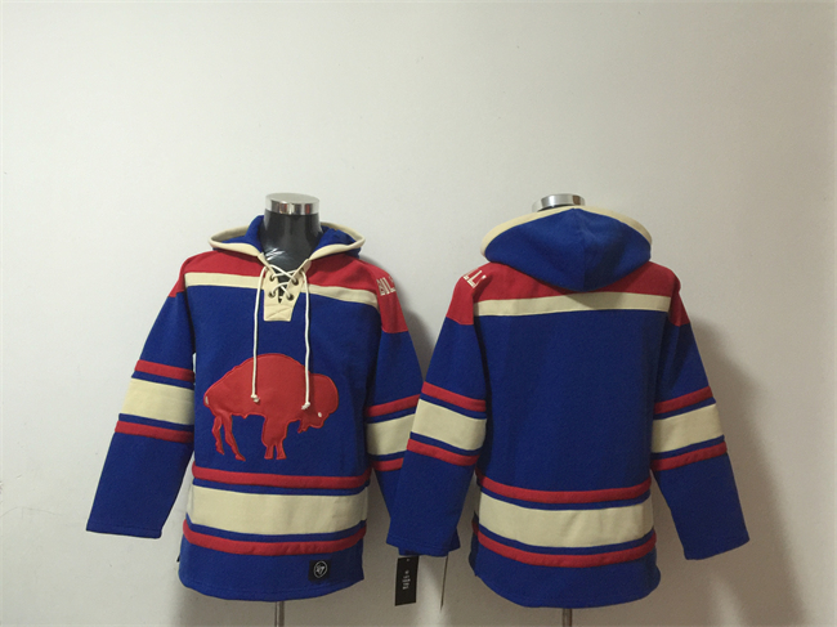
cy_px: 314
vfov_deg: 48.2
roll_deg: -3.0
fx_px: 701
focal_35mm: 29
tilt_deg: +1.3
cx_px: 418
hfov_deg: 61.7
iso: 125
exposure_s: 1/8
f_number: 2.2
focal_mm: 4.15
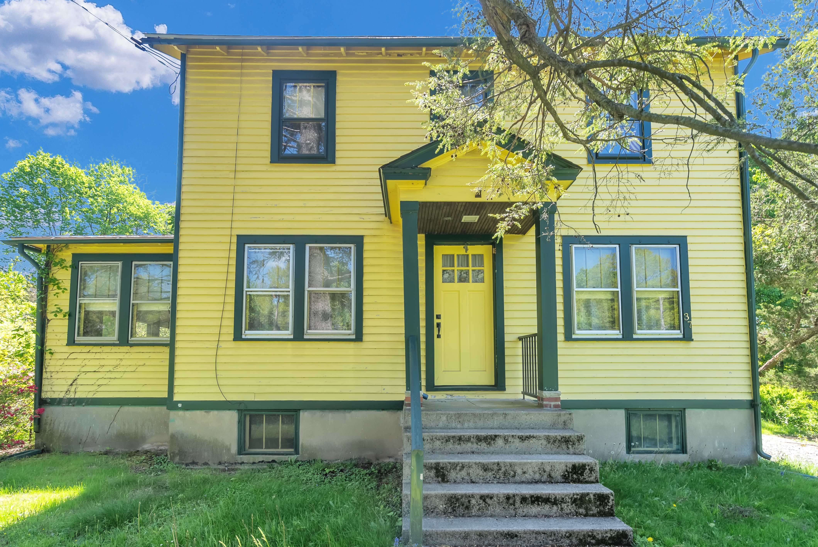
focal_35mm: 16
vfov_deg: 73.8
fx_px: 364
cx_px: 409
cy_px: 274
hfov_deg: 96.7
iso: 100
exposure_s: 1/40
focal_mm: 16
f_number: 8
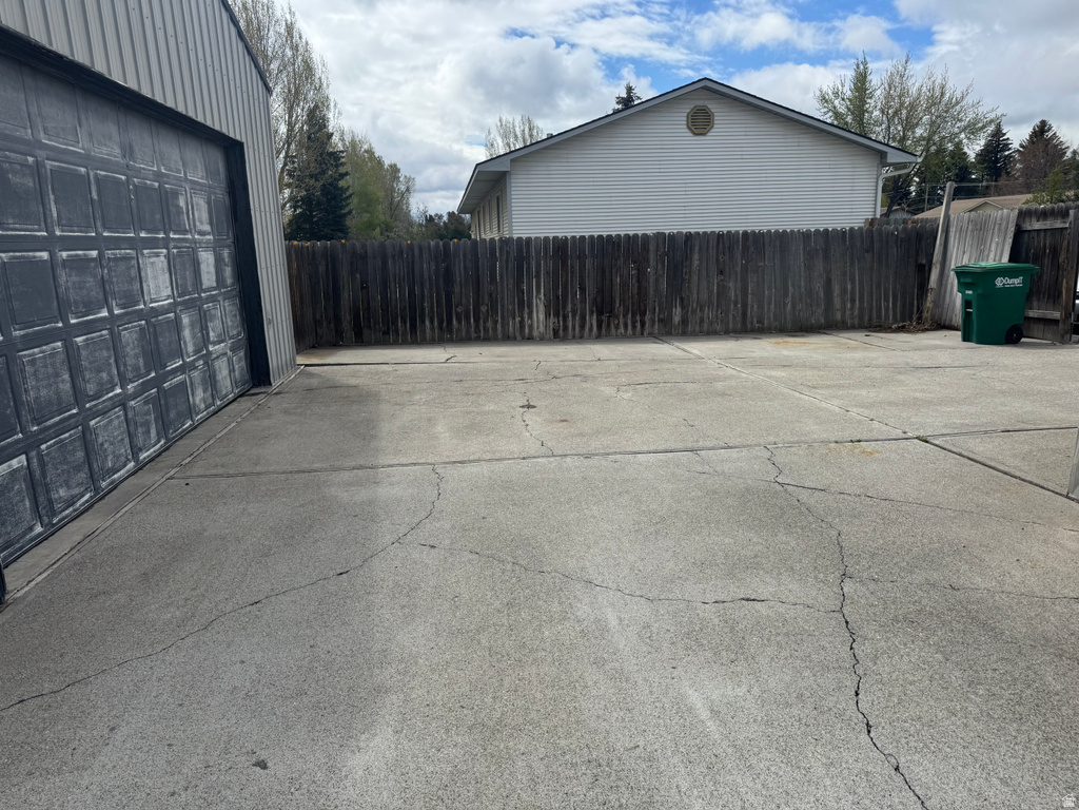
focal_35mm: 24
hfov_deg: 71.6
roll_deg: +1.3
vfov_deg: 56.8
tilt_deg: -12.0
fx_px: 748
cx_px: 540
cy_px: 405
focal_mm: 6.76
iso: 80
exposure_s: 1/5814
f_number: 1.78
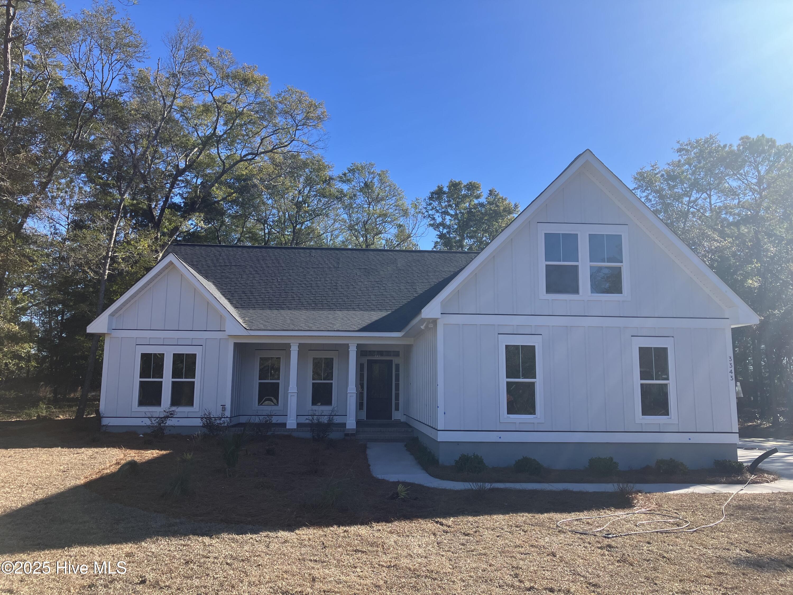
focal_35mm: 28
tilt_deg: +9.0
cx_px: 396
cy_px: 298
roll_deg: -1.7
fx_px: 641
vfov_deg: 49.7
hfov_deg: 63.4
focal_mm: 3.99
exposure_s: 1/1473
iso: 32
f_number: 1.8
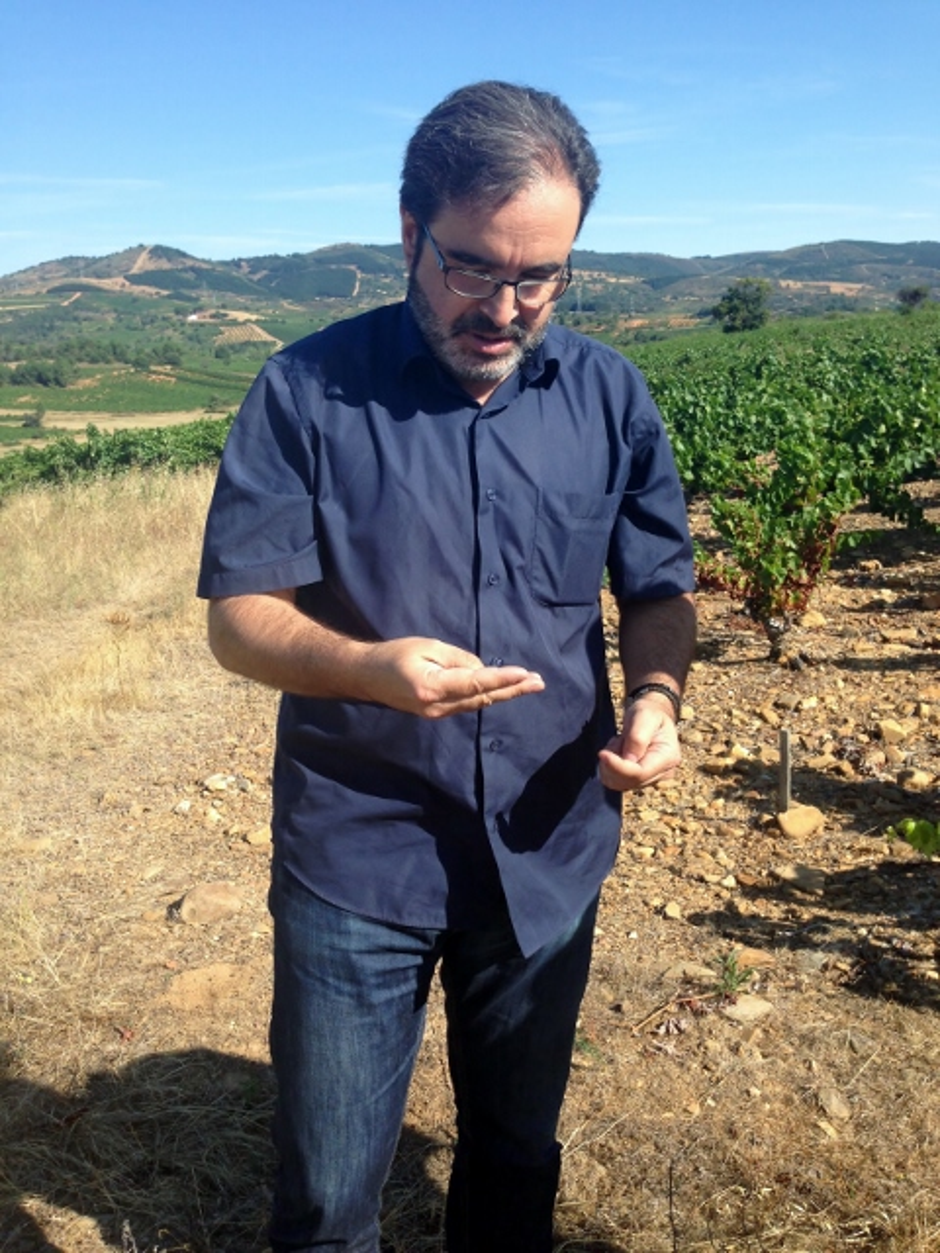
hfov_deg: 42.9
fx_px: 1195
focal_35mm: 33
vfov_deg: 55.4
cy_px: 626
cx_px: 470
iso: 50
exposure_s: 1/935
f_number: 2.4
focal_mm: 4.13
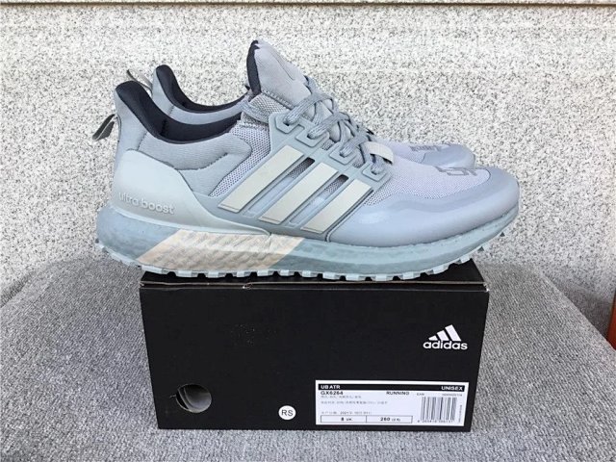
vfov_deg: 45.4
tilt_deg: -20.4
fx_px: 552
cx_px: 308
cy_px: 231
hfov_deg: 58.4
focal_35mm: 31
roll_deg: +0.2
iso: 32
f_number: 2.4
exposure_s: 1/100
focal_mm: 3.3
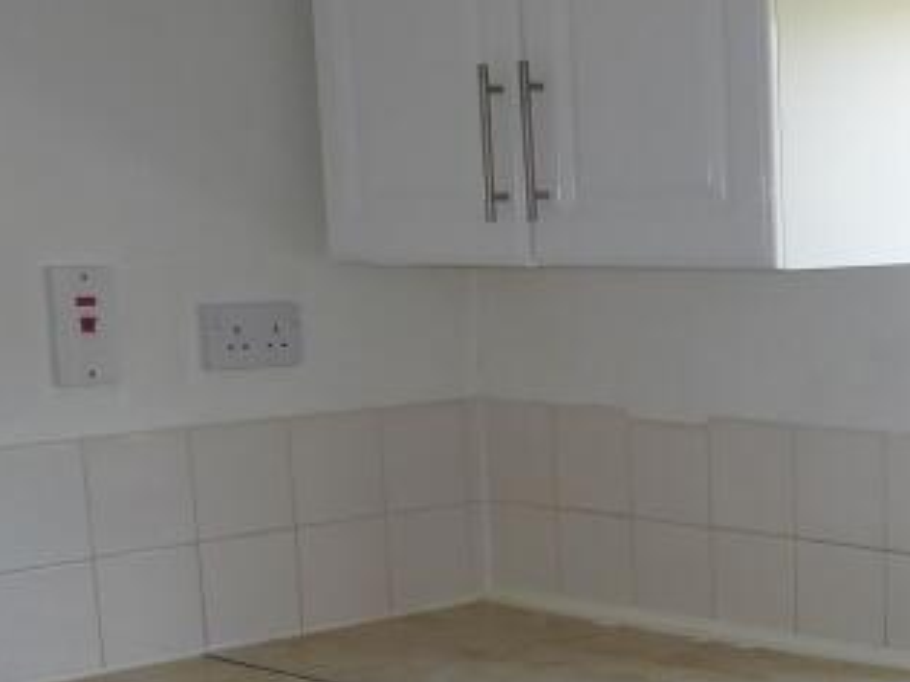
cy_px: 708
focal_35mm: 78
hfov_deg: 23.2
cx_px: 1054
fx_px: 2050
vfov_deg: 18.3
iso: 100
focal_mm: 4.3
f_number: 3.3
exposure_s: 1/60
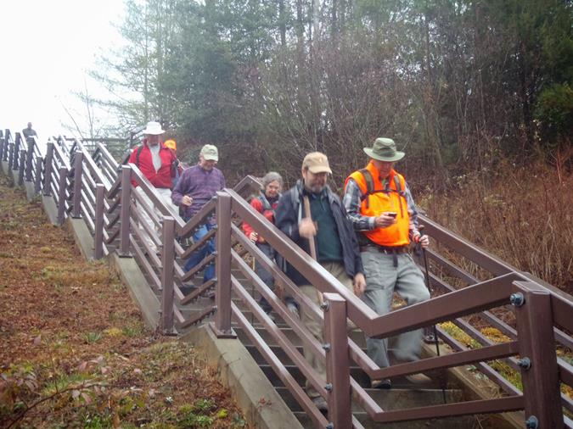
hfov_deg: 36.8
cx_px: 286
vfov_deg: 28.0
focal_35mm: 52
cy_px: 214
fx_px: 861
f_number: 5
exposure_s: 1/25
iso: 400
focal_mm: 9.39
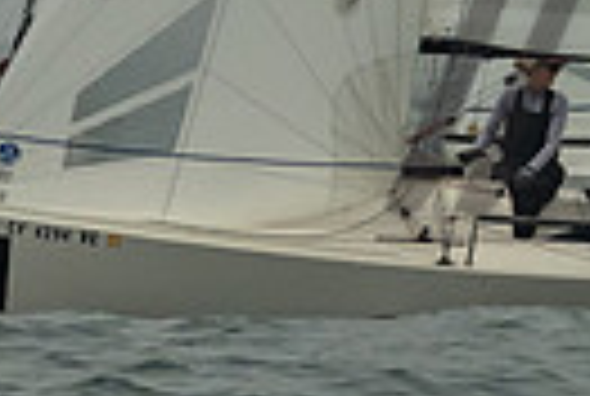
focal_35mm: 1247
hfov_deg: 1.6
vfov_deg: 1.1
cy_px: -791
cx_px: 541
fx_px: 20483
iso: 800
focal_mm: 150
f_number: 9
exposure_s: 1/3200
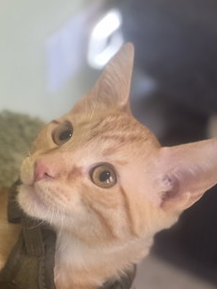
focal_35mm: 106
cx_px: 23
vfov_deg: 18.1
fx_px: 887
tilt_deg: -52.8
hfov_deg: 13.8
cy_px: 286
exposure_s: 1/40
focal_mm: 6.76
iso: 320
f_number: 1.78
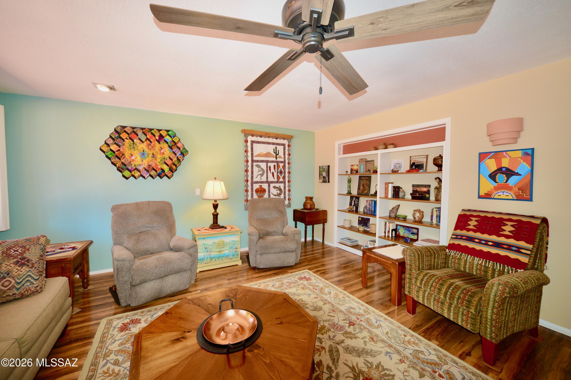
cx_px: 286
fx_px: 222
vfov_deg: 81.2
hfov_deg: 104.3
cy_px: 190
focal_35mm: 14
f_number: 7.1
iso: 800
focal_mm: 14
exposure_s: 1/60
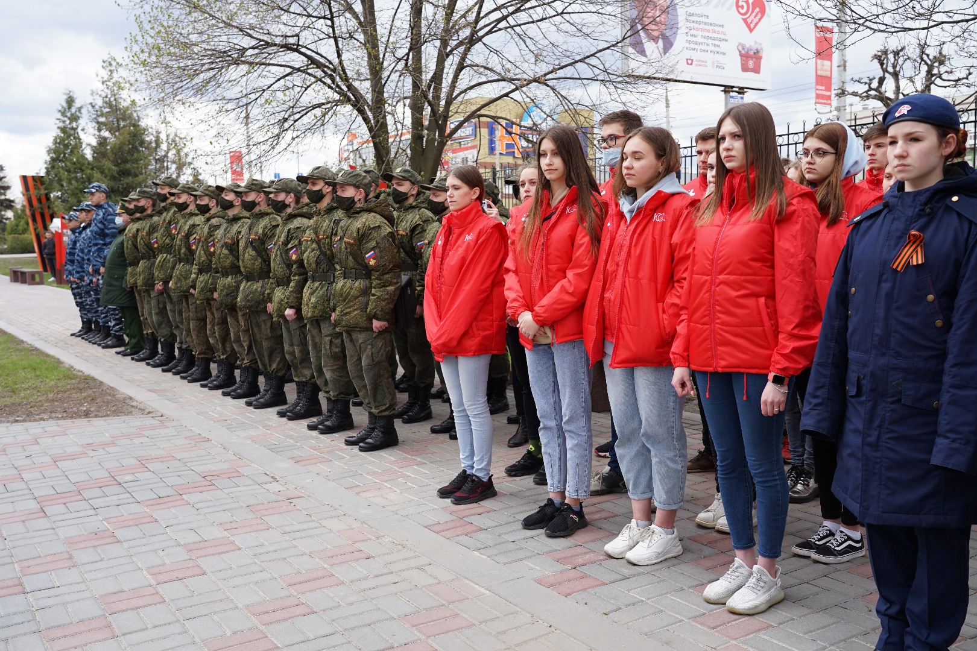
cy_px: 326
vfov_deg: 40.0
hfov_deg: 57.2
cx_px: 488
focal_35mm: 33
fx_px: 896
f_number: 5.6
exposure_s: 1/160
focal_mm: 33
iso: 200
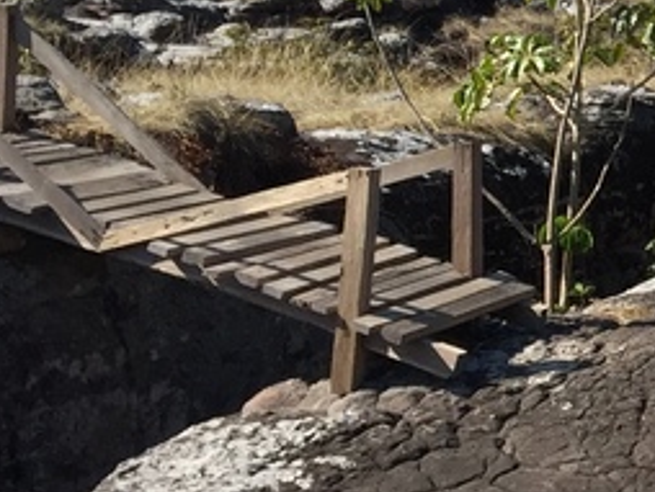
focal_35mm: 137
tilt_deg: -8.3
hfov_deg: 12.4
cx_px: 1387
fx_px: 2595
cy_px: -26
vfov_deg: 10.7
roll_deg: -1.3
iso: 32
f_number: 2.2
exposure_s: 1/1721
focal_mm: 4.15
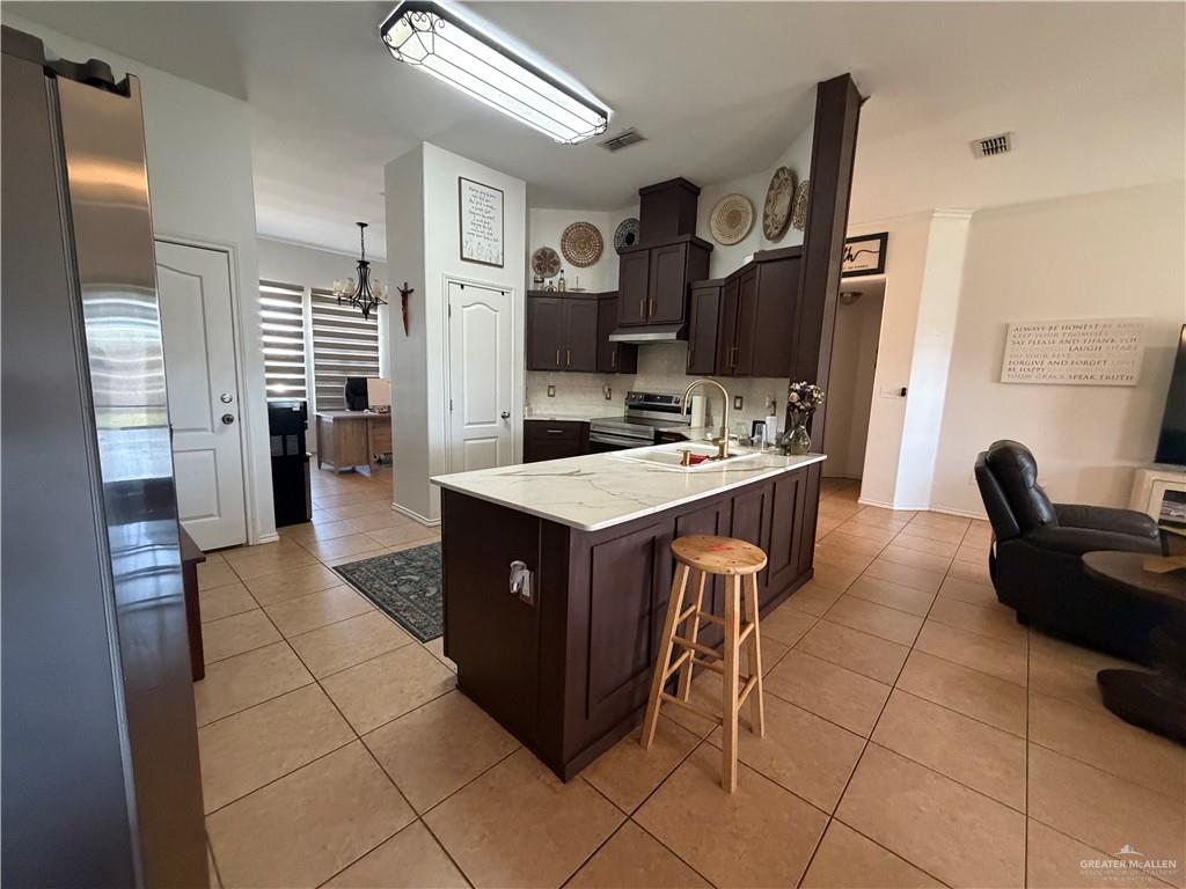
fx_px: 480
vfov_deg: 85.7
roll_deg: -1.3
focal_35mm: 14
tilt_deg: -8.3
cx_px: 593
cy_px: 444
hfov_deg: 102.1
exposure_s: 1/60
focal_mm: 2.22
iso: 640
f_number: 2.2
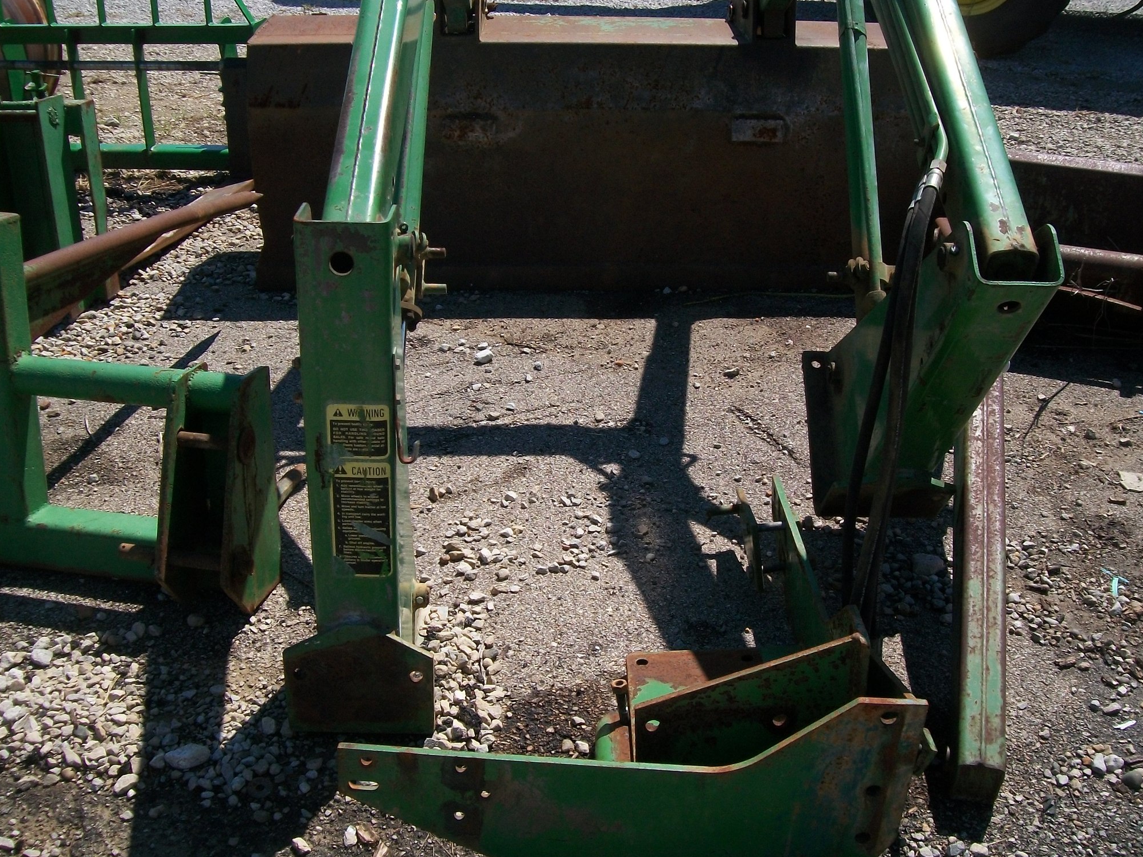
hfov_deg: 50.1
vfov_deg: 38.7
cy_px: 422
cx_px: 586
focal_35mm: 37
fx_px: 1221
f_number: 4.8
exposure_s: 1/640
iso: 80
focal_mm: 6
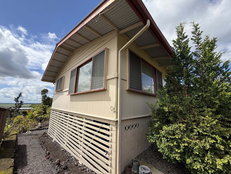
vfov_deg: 85.7
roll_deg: -1.6
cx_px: 116
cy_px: 87
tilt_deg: +12.4
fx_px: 93
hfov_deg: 102.1
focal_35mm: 14
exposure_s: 1/1961
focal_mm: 2.22
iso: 50
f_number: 2.2
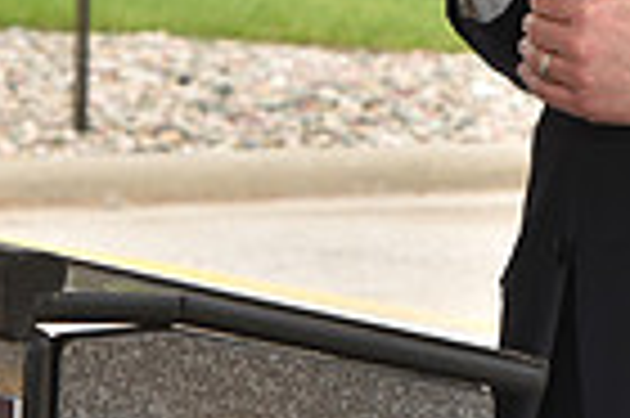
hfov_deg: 7.1
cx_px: 567
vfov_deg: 4.7
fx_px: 5087
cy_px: -191
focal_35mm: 291
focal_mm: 70
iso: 100
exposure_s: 1/200
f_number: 7.1
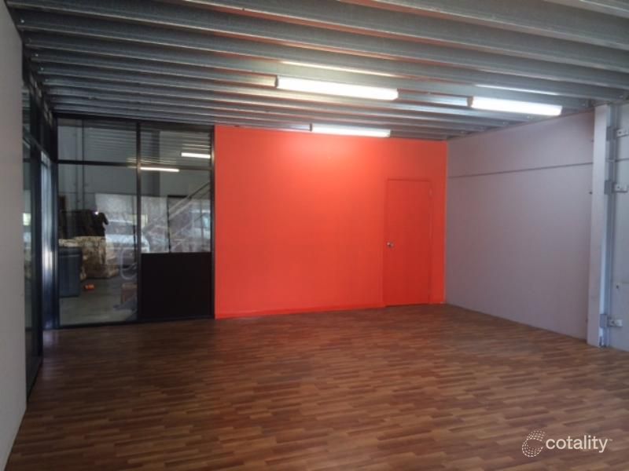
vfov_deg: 46.8
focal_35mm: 30
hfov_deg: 60.0
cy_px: 236
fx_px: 545
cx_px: 314
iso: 64
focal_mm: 4.12
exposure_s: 1/33
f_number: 2.2
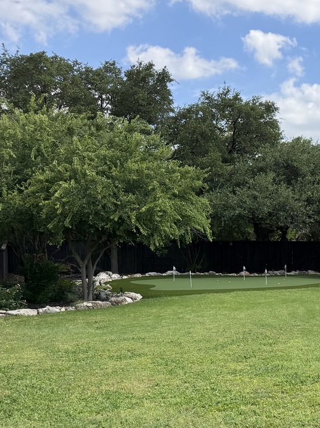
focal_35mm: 51
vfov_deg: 37.1
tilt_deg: -3.6
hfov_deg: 24.1
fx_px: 629
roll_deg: -0.8
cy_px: 285
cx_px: 444
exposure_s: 1/3425
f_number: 1.78
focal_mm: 6.76
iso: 100
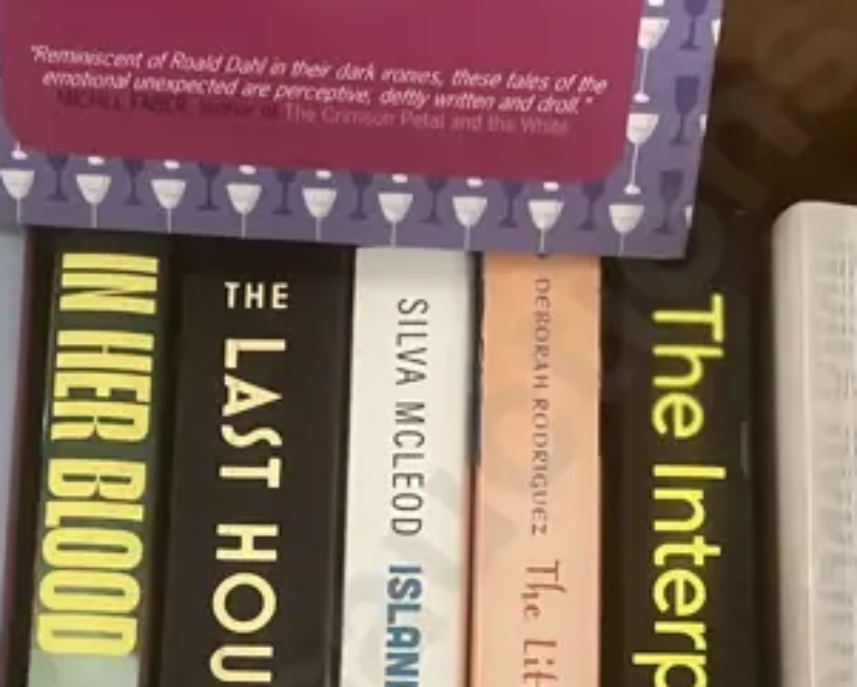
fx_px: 2360
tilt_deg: -71.6
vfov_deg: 16.1
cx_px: 293
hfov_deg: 20.5
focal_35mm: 93
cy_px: 741
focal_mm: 3.99
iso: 250
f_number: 1.8
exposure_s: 1/50
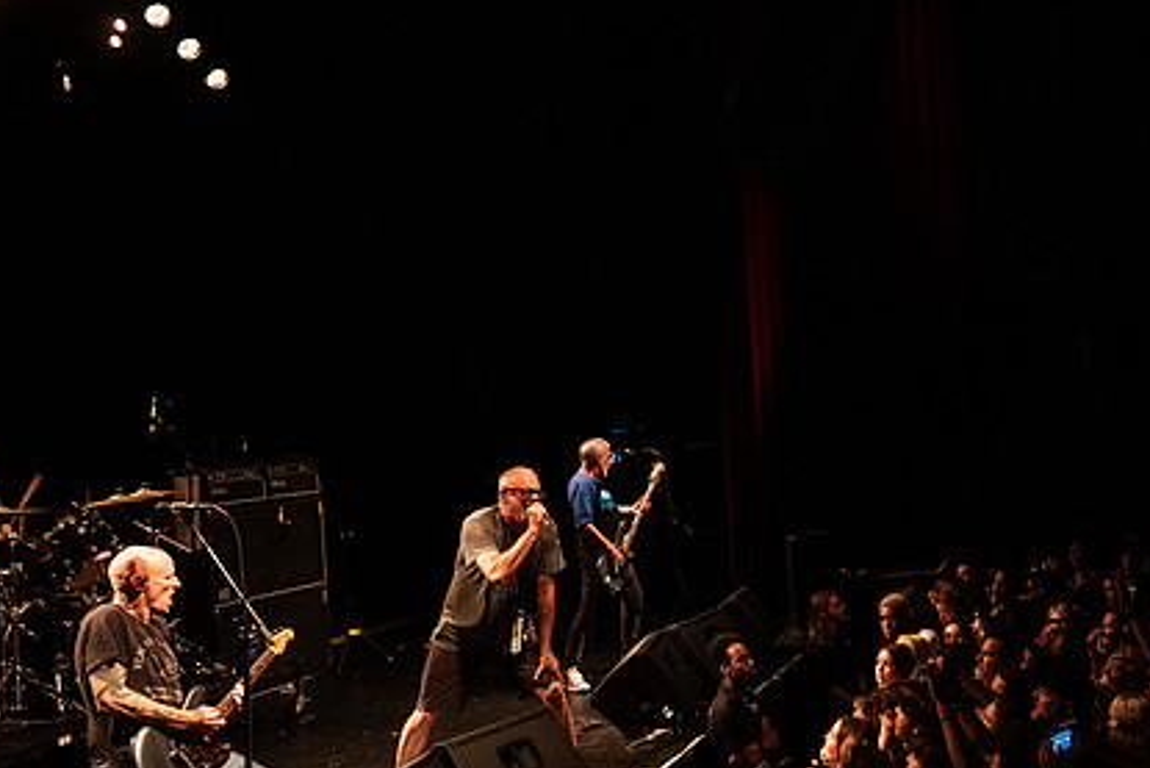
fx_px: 1342
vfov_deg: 31.9
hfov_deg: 45.1
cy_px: 349
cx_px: 836
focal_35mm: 42
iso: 3200
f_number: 3.2
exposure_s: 1/125
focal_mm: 24
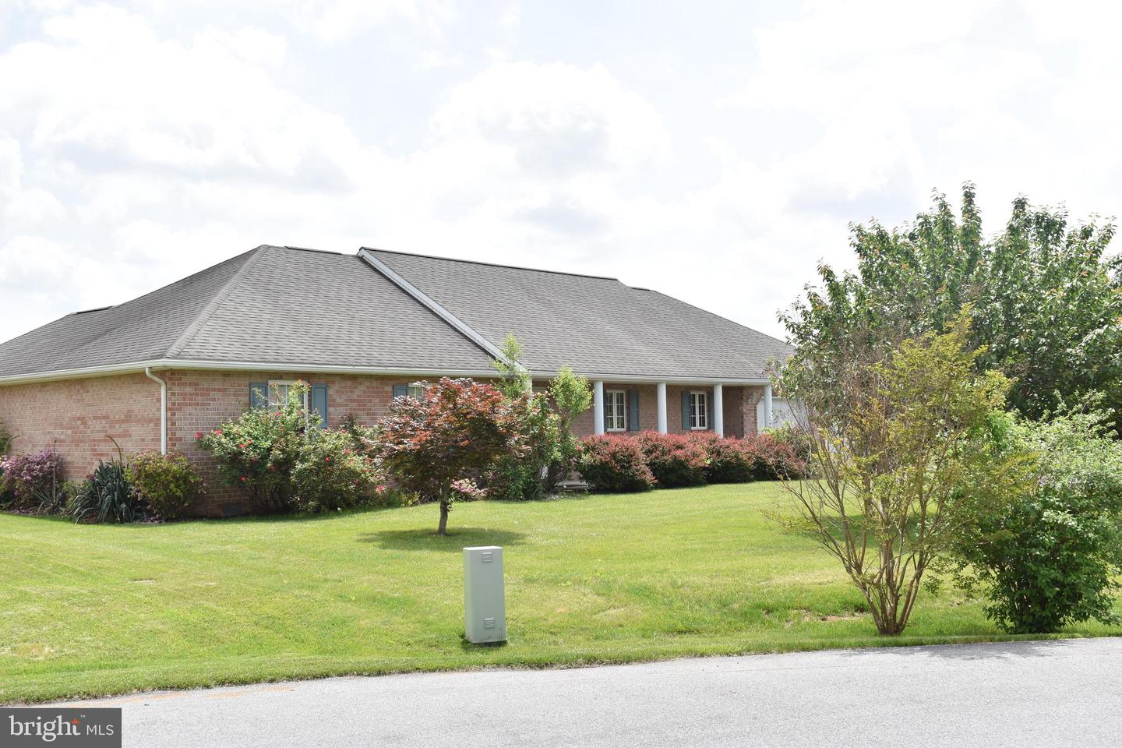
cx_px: 561
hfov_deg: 51.3
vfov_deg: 35.5
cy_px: 374
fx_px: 1169
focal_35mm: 38
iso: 100
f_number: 8
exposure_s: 1/250
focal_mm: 25
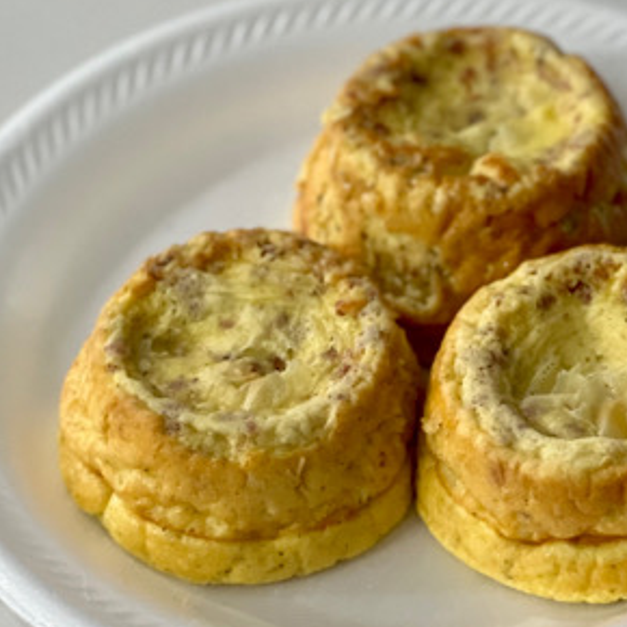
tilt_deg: -45.8
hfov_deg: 11.6
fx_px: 3074
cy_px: 331
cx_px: 448
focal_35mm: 150
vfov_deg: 11.6
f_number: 2.8
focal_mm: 9
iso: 320
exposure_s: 1/40
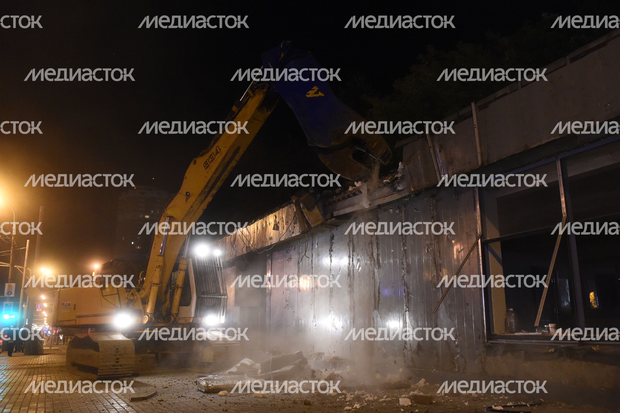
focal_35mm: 29
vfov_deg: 44.9
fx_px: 499
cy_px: 206
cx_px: 310
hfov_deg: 63.7
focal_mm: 29
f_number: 3.5
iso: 10000
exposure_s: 1/125
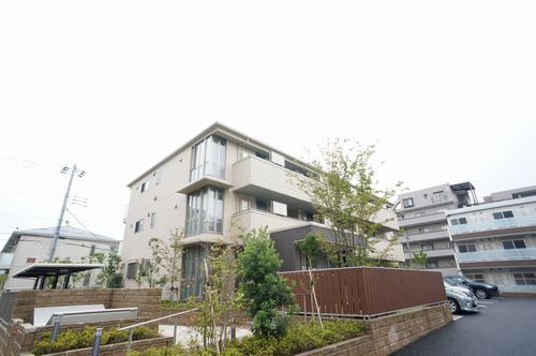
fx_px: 357
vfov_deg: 53.0
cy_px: 178
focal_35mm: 24
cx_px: 268
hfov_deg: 73.8
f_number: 5
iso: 100
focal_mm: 16
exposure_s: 1/100
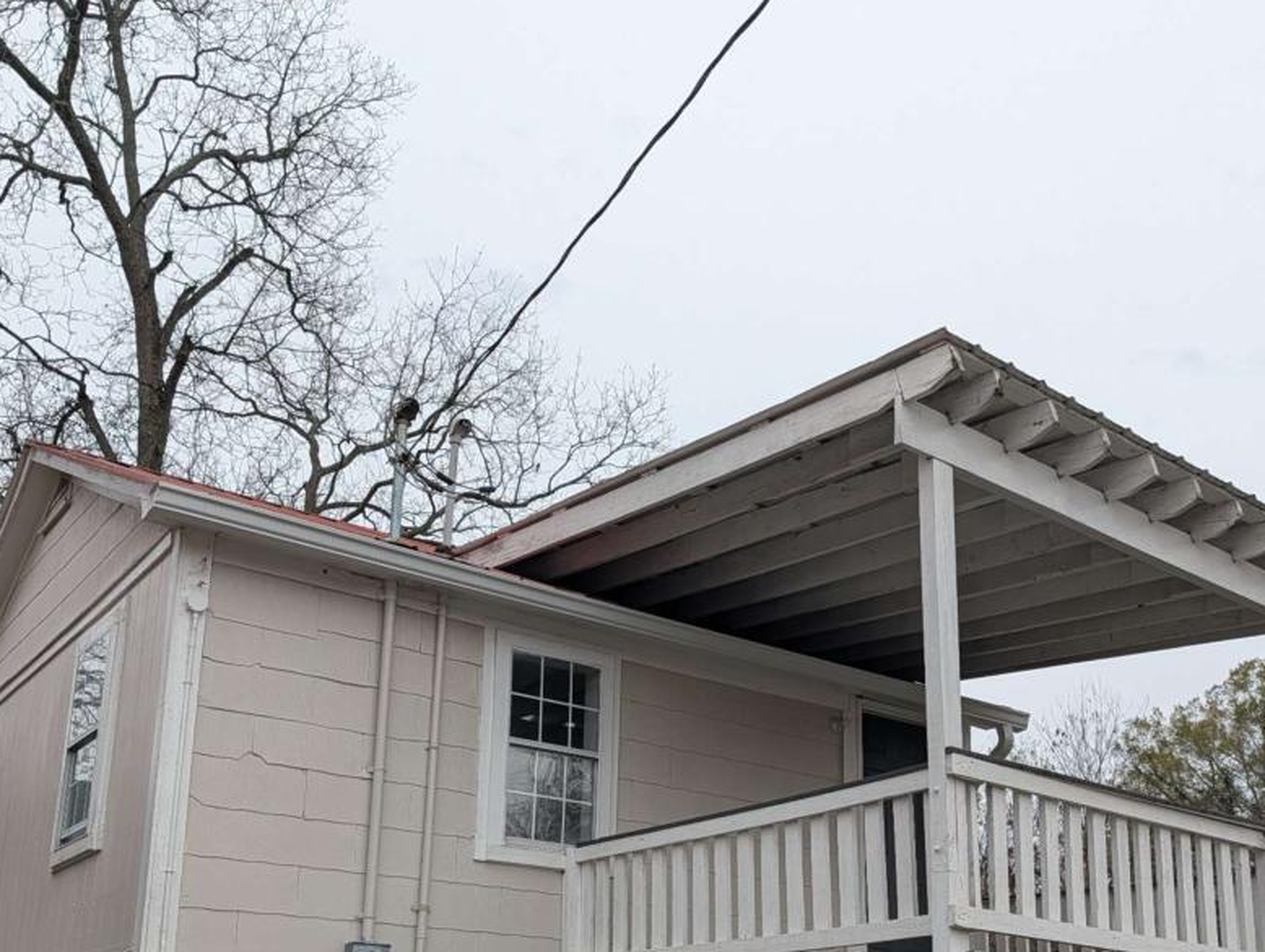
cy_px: 725
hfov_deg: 50.0
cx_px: 683
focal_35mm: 37
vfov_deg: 37.7
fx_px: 1354
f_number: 1.68
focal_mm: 6.9
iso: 31
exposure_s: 1/306
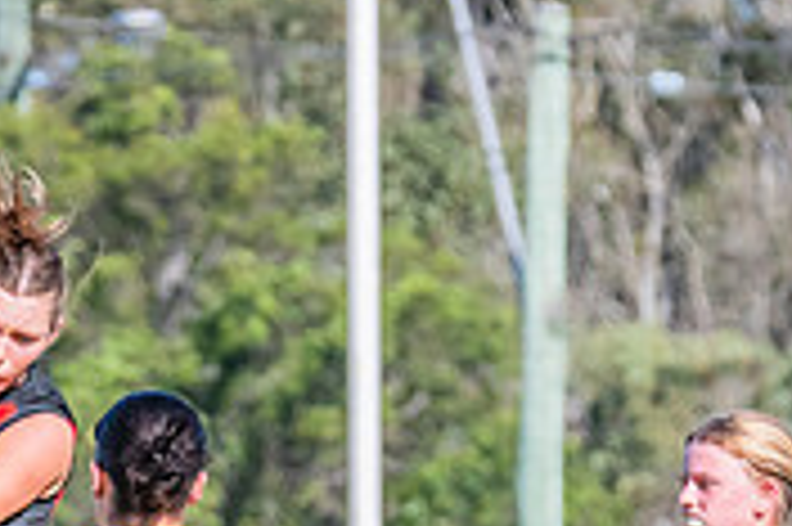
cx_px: -185
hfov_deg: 1.7
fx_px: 26507
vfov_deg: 1.1
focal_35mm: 1206
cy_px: 559
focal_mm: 270
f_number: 10
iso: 800
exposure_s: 1/1250
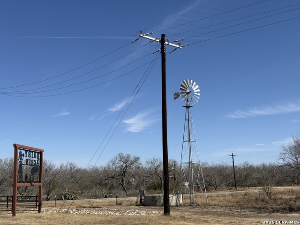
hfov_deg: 39.7
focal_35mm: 48
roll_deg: +1.3
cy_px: 112
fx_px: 416
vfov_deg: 30.3
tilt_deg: +8.8
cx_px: 150
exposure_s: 1/7874
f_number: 1.78
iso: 64
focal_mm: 6.76
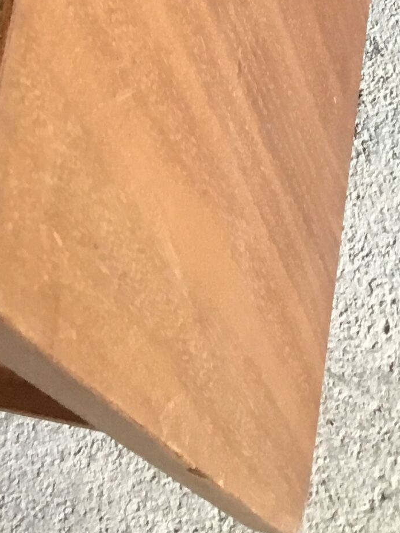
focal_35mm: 109
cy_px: -310
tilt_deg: -56.2
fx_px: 1679
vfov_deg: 16.2
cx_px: 56
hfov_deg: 13.5
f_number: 2.4
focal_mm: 3.3
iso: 125
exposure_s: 1/33
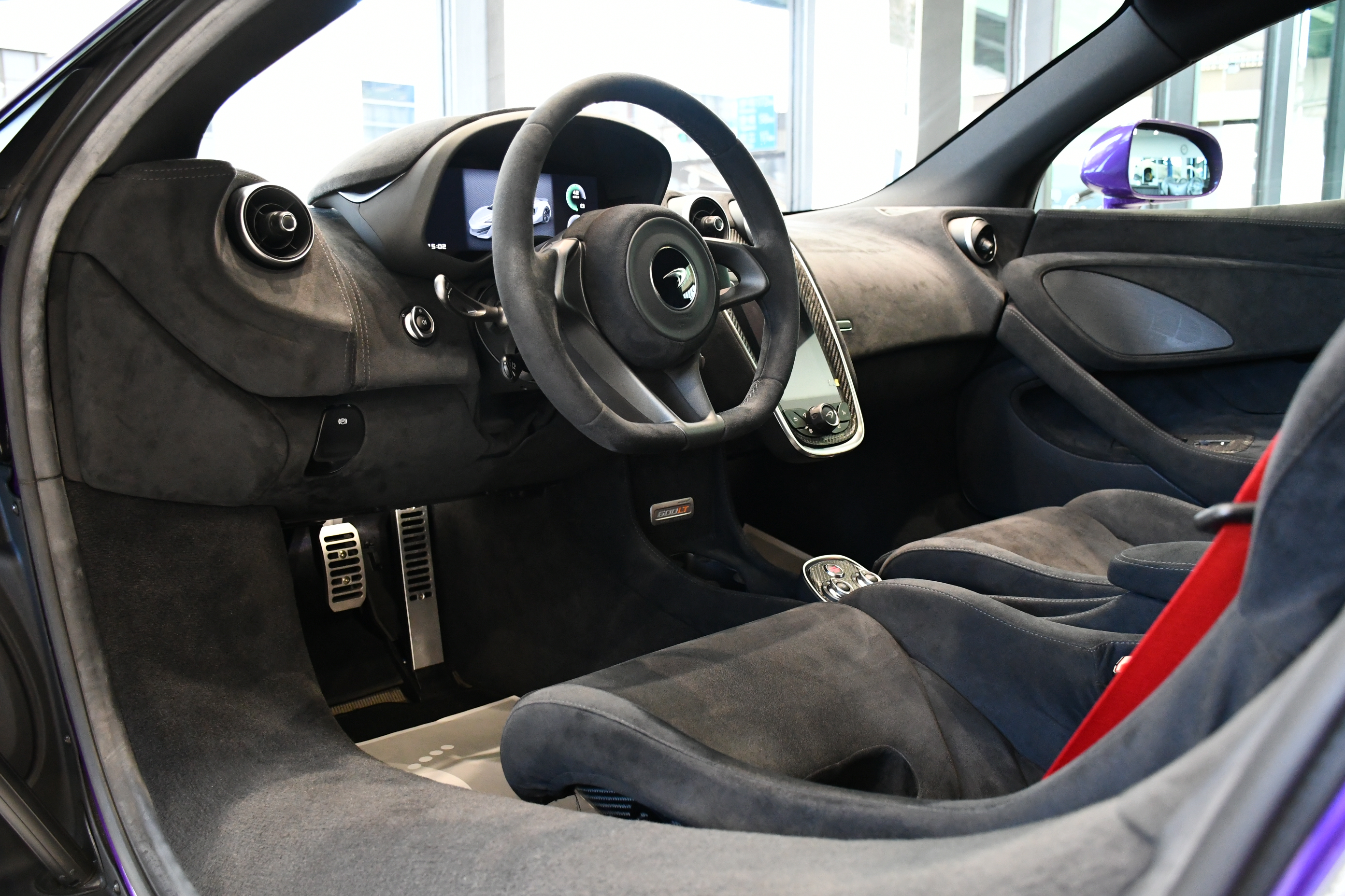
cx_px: 672
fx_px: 1270
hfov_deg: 55.8
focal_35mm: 34
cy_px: 448
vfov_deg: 38.9
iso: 2500
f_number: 4.5
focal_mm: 23
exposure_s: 1/125
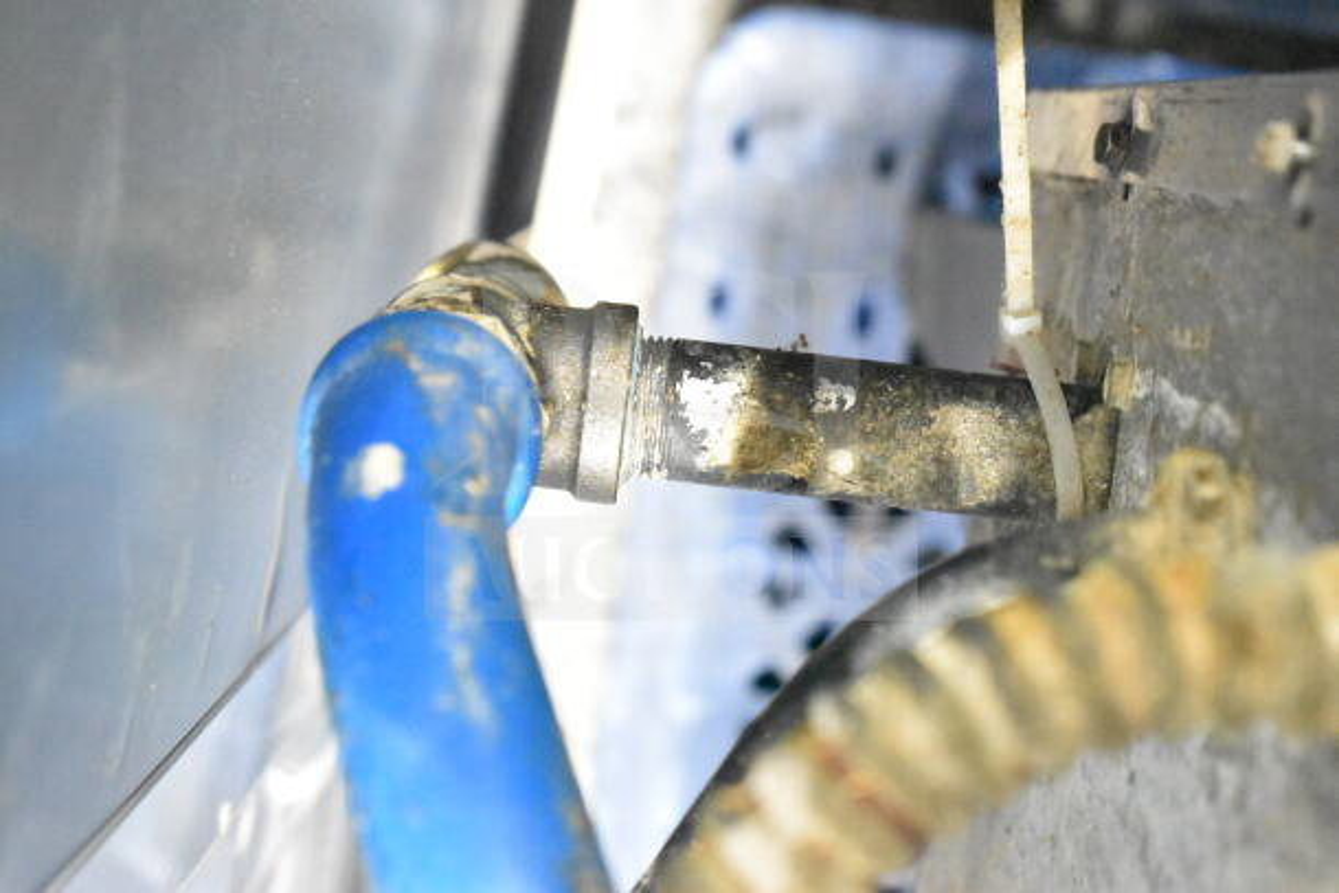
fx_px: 3069
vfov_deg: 16.6
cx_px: 670
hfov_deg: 24.6
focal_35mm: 82
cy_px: 446
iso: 20000
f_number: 5.6
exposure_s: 1/100
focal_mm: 55
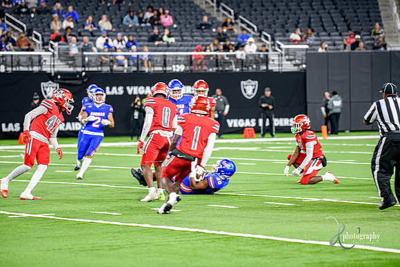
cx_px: 200
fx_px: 1778
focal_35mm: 160
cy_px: 134
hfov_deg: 12.8
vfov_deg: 8.6
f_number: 2.8
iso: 1250
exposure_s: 1/400
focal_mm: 160
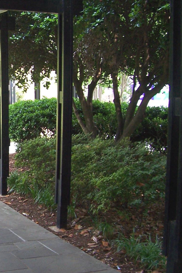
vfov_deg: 31.9
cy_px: 126
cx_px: -47
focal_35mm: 63
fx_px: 478
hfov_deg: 20.0
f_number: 2.7
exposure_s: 1/60
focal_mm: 5.6
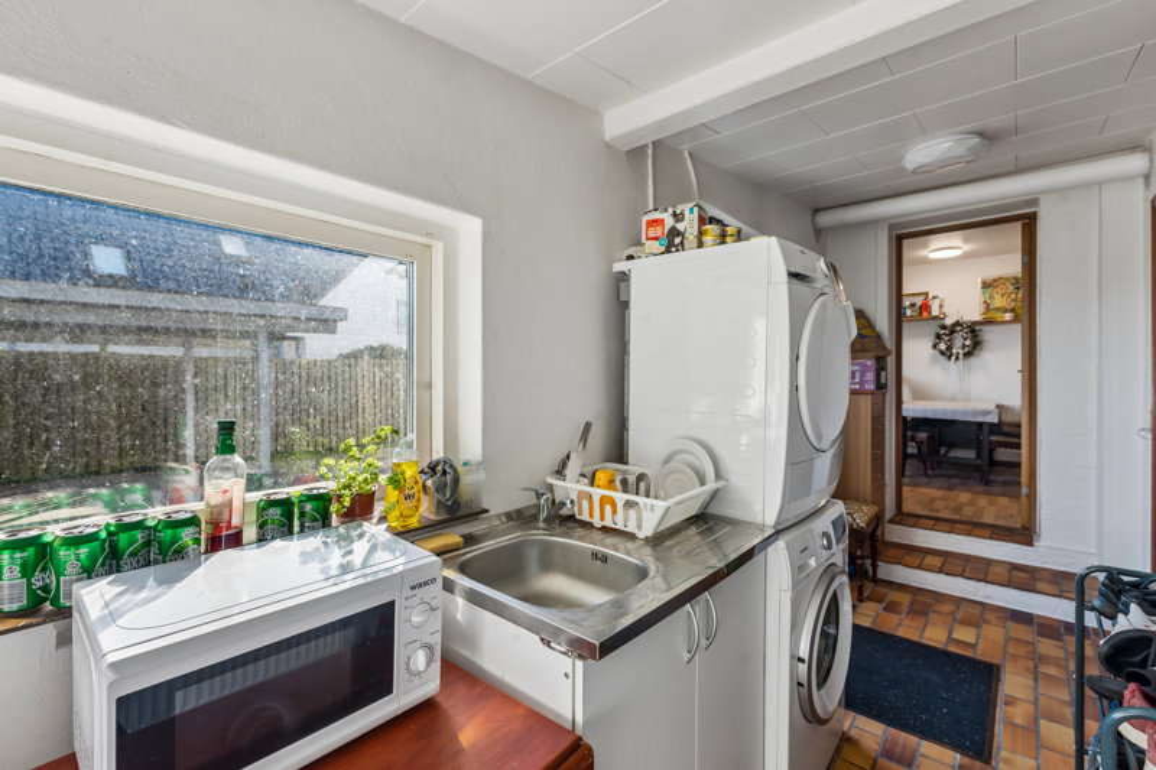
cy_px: 385
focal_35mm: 16
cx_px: 578
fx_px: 514
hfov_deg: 96.7
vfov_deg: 73.7
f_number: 9
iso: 250
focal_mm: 16
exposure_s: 1/50
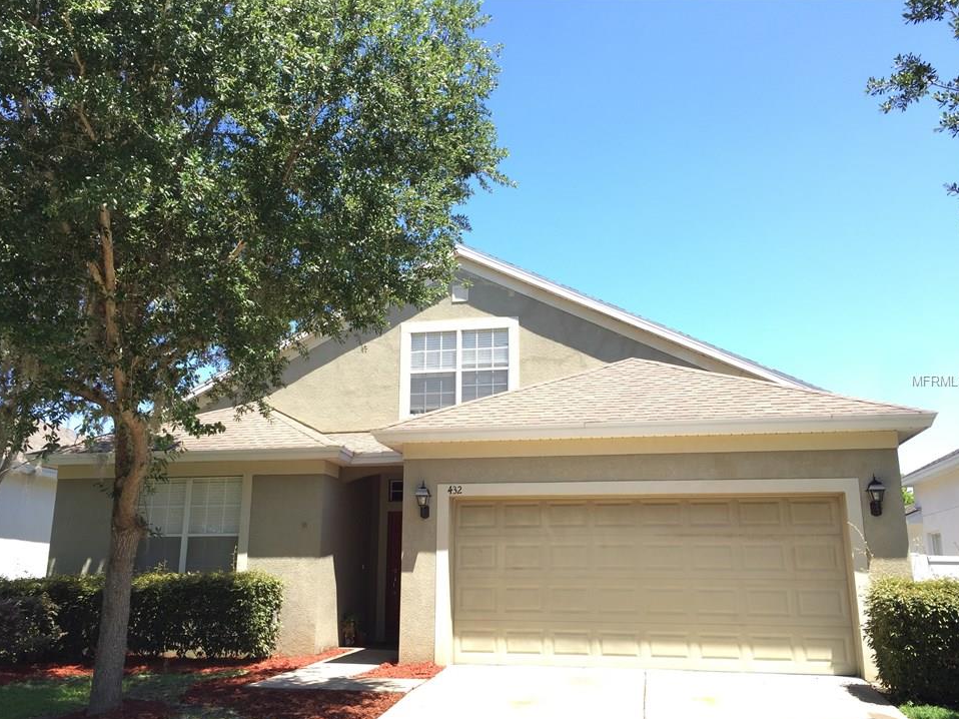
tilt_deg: +15.0
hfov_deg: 58.3
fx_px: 859
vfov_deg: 45.4
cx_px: 458
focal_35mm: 31
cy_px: 381
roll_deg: -0.8
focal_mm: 4.15
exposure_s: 1/476
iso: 32
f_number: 2.2
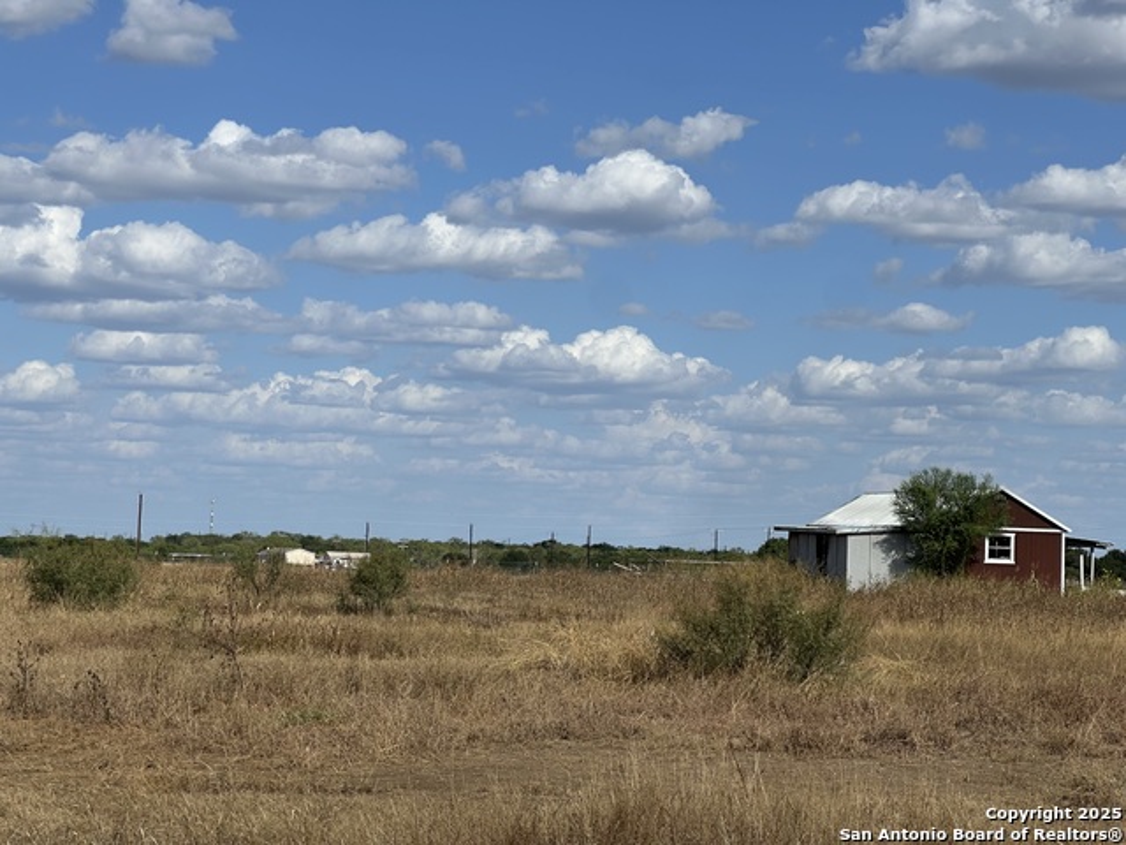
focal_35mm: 77
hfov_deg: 25.3
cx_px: 563
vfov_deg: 19.1
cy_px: 422
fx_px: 2505
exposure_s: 1/1004
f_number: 2.8
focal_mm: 9
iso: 32
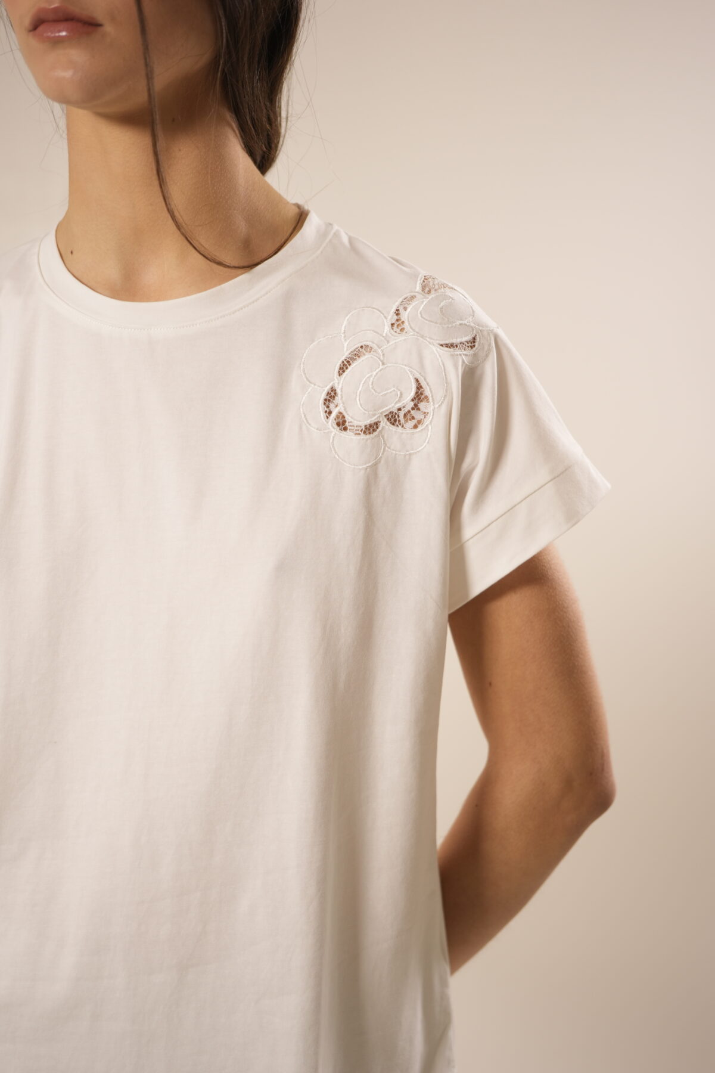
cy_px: 536
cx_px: 358
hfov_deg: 27.0
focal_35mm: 50
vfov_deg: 39.6
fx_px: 1489
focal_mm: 50
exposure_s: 1/80
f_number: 2.8
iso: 400
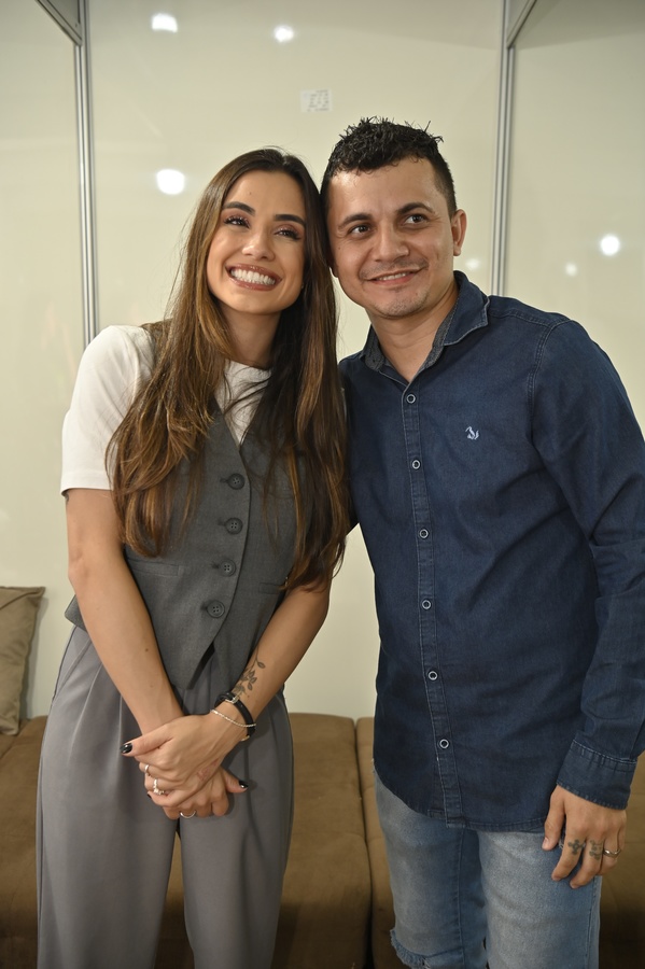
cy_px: 484
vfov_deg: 54.5
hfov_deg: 37.8
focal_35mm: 35
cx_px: 322
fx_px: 942
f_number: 4
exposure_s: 1/60
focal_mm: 35
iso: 320
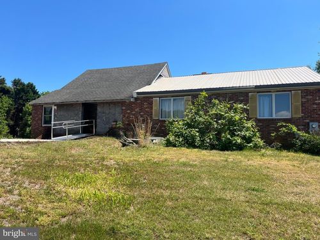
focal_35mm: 26
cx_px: 160
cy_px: 120
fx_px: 240
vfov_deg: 53.1
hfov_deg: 67.3
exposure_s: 1/3704
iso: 50
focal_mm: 5.7
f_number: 1.5
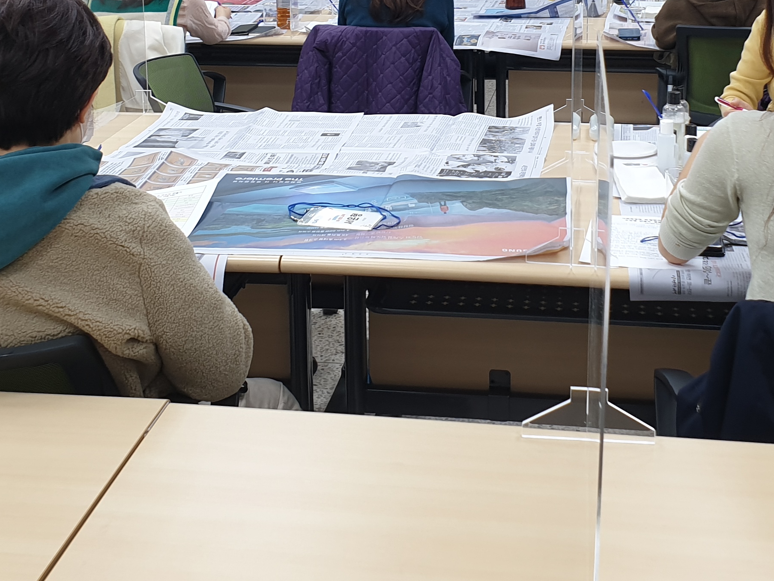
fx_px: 1297
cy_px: 0
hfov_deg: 33.2
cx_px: 392
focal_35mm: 58
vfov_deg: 24.1
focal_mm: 4.3
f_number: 2.4
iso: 64
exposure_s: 1/60
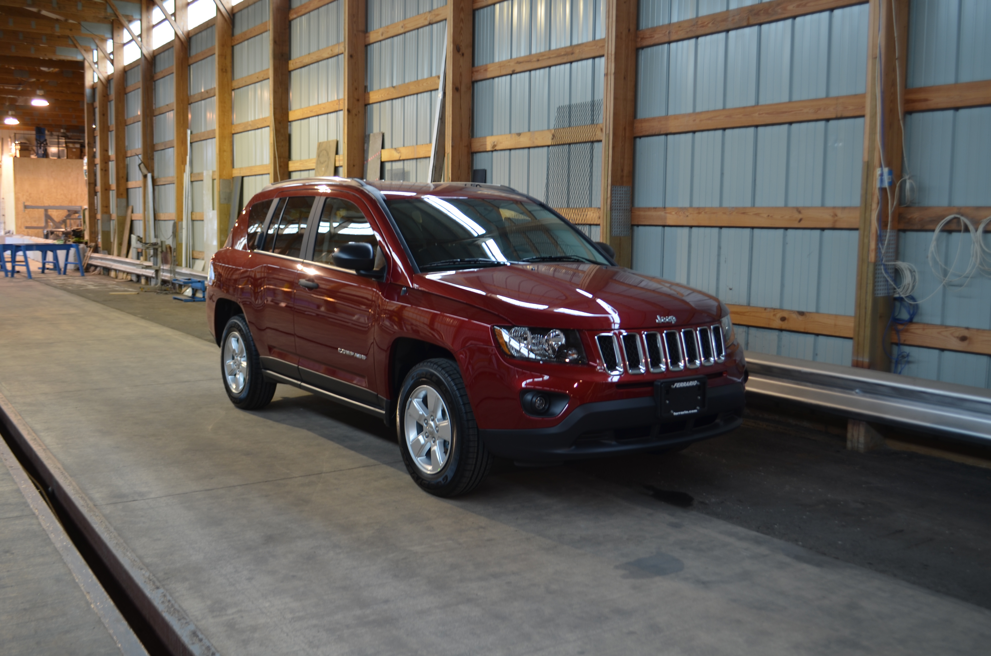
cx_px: 496
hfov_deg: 57.3
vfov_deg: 39.8
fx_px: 907
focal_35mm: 33
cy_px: 328
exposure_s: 1/1.6
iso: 100
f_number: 4
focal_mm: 22
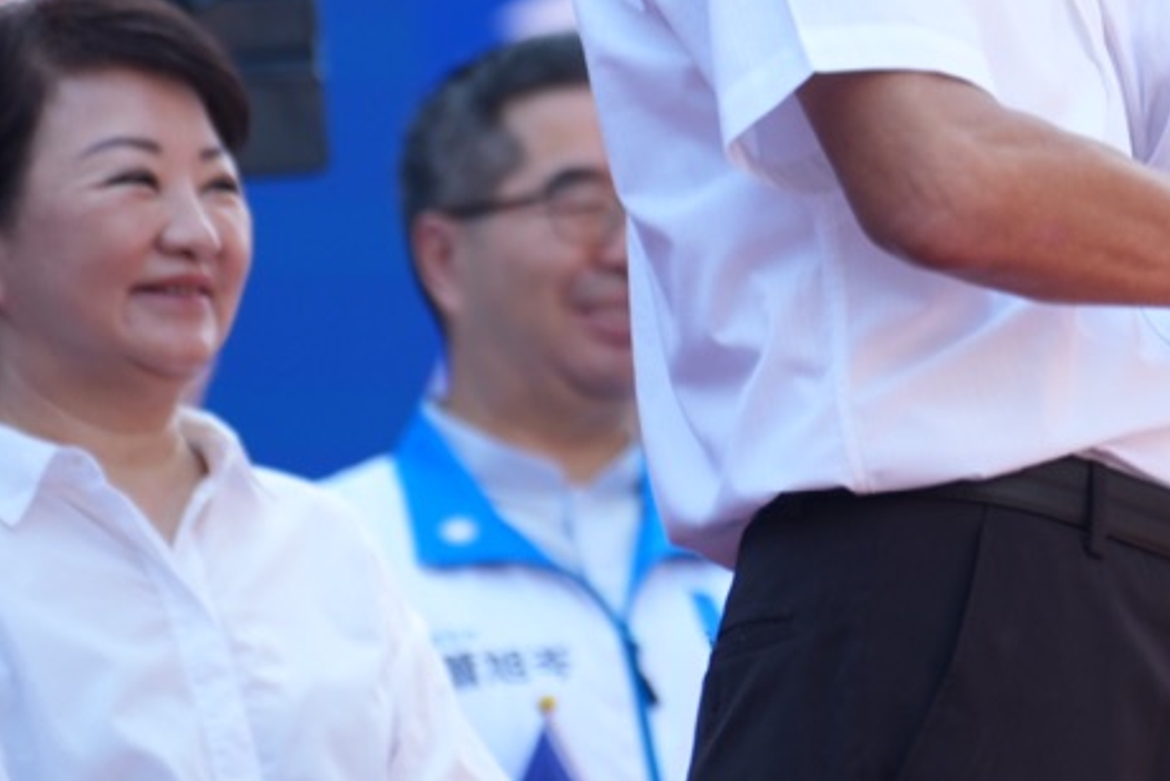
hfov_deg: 5.2
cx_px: 1343
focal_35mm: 393
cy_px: -18
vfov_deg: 3.5
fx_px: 12776
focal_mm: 113
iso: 160
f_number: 2.8
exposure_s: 1/400
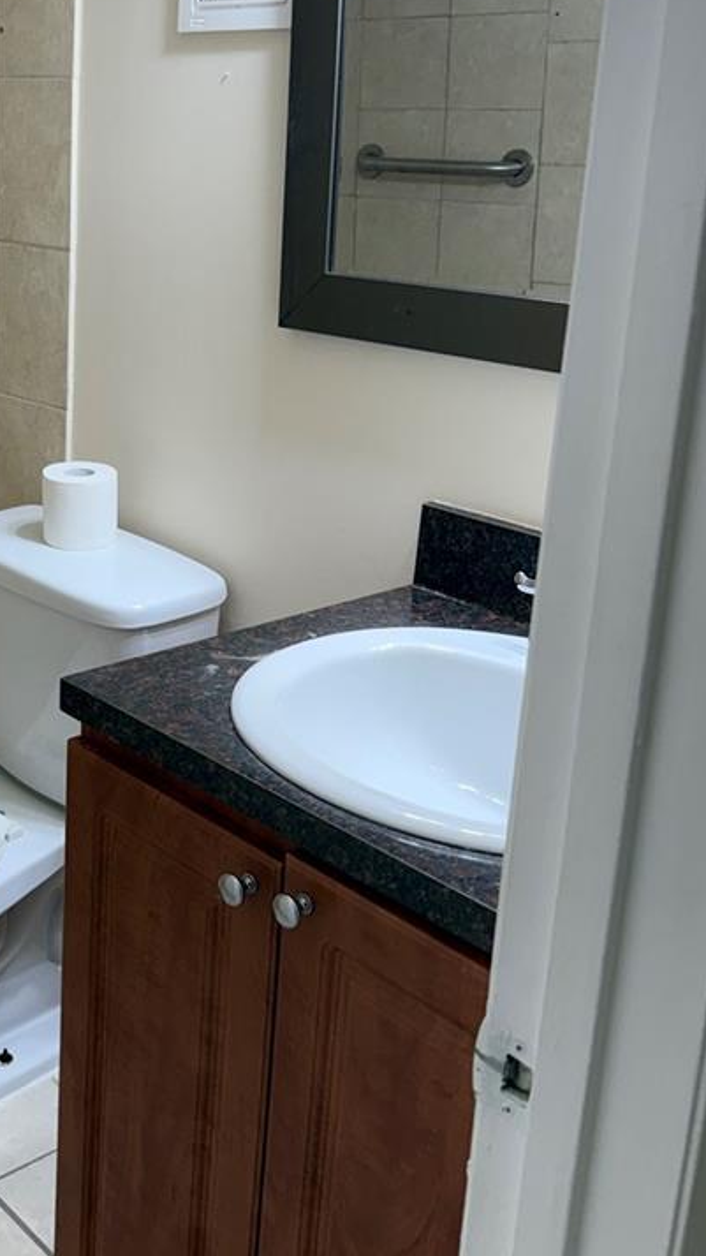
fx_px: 1465
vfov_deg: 46.2
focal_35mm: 44
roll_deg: -1.2
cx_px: 11
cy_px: 523
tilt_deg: -16.1
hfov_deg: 25.8
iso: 125
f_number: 1.78
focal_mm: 6.76
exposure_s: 1/120
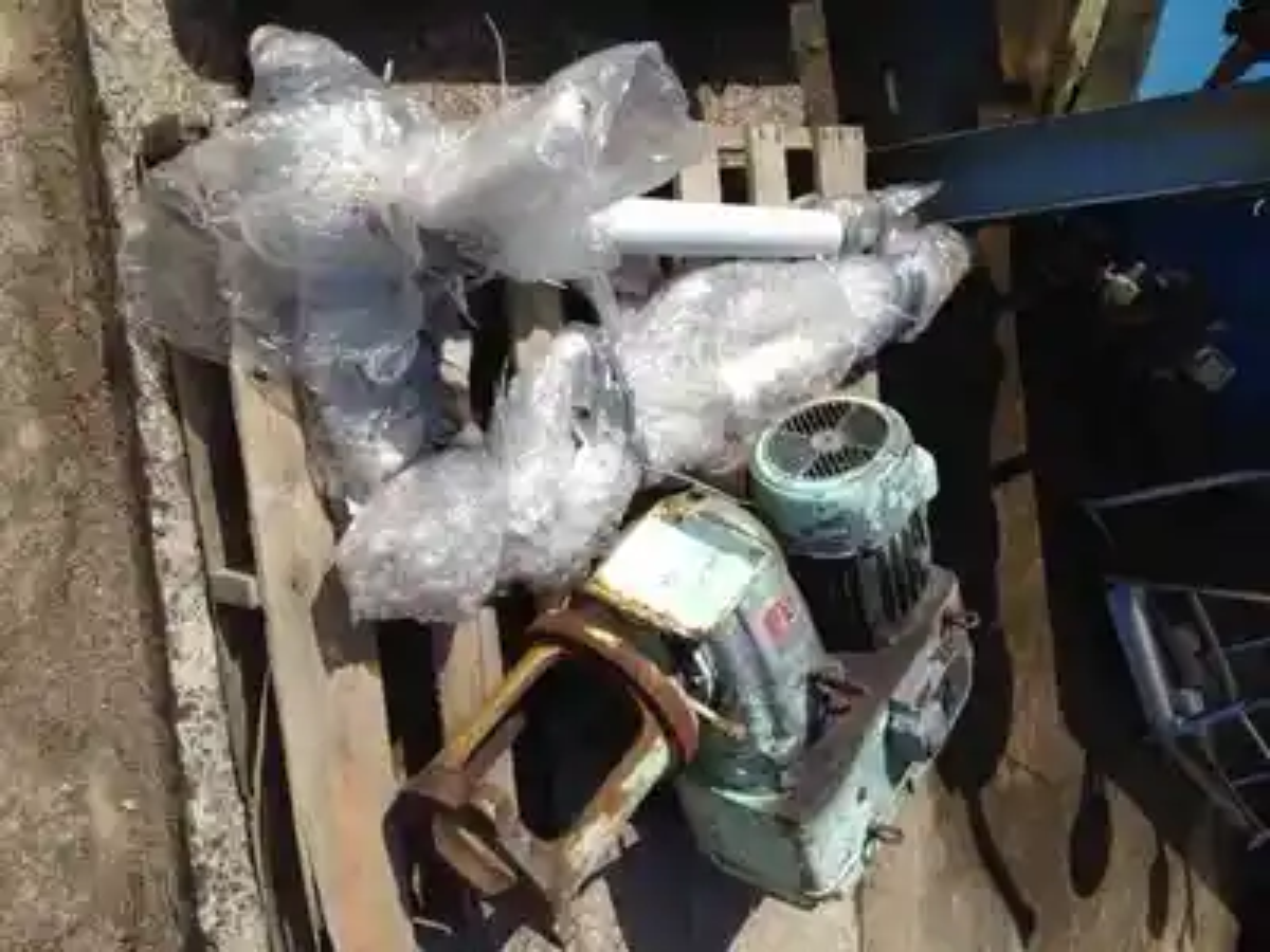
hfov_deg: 52.6
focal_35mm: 35
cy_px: 476
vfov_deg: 40.7
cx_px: 635
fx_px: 1284
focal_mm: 4.28
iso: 50
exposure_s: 1/2632
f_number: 2.4
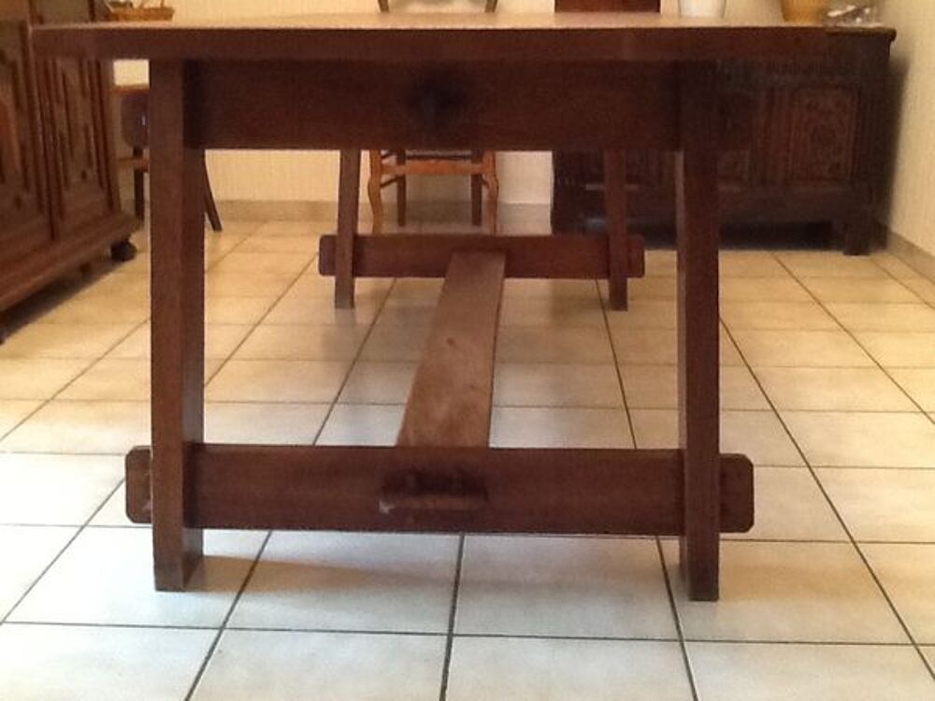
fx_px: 1188
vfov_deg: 32.9
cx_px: 468
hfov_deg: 42.9
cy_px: 350
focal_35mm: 44
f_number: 2.4
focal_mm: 2.03
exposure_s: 1/30
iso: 200
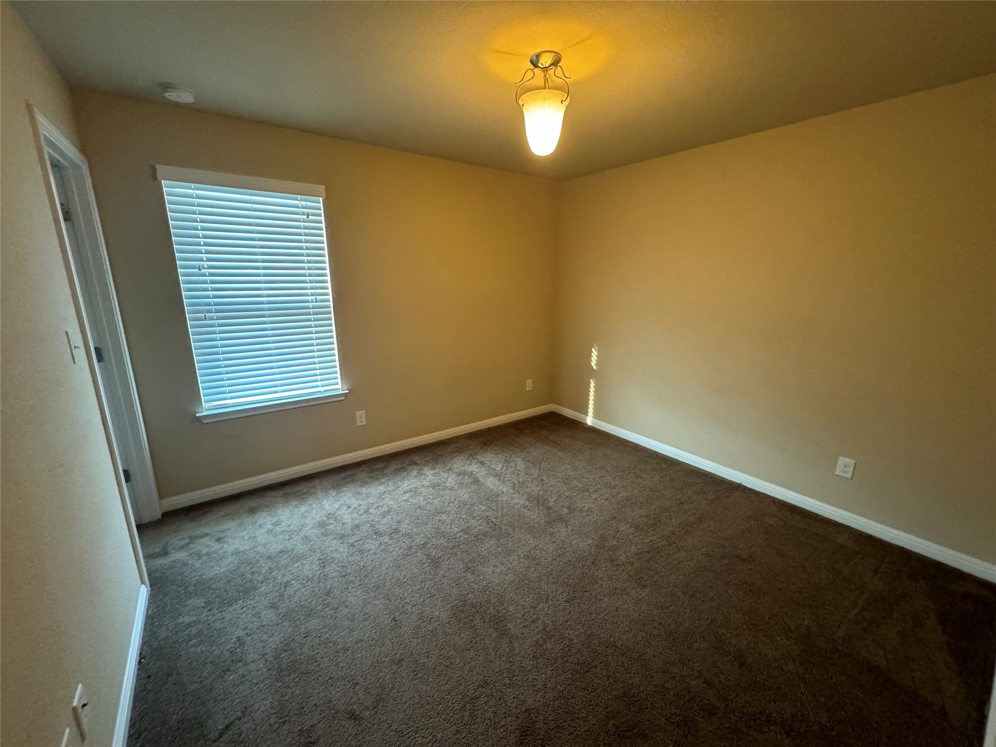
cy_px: 374
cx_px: 498
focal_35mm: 14
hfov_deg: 102.1
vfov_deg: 85.7
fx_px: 403
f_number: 2.2
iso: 1000
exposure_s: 1/60
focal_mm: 2.22
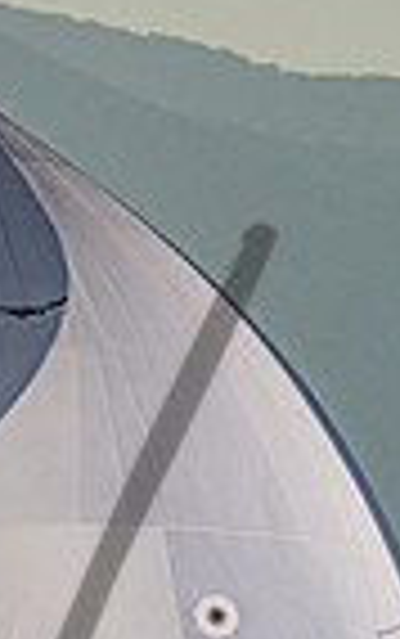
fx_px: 32742
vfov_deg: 1.1
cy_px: 646
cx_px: 249
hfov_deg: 0.7
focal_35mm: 1881
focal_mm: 400
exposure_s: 1/6400
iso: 400
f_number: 6.3
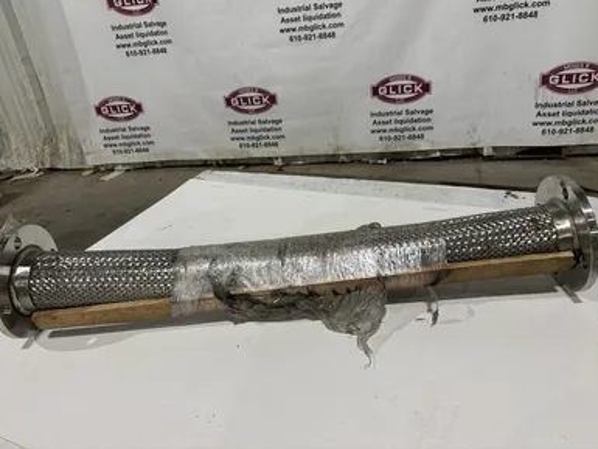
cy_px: 218
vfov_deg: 51.4
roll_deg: +5.6
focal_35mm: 27
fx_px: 467
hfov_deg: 65.3
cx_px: 298
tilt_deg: -26.6
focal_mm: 5.96
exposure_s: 1/60
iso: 80
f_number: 1.6
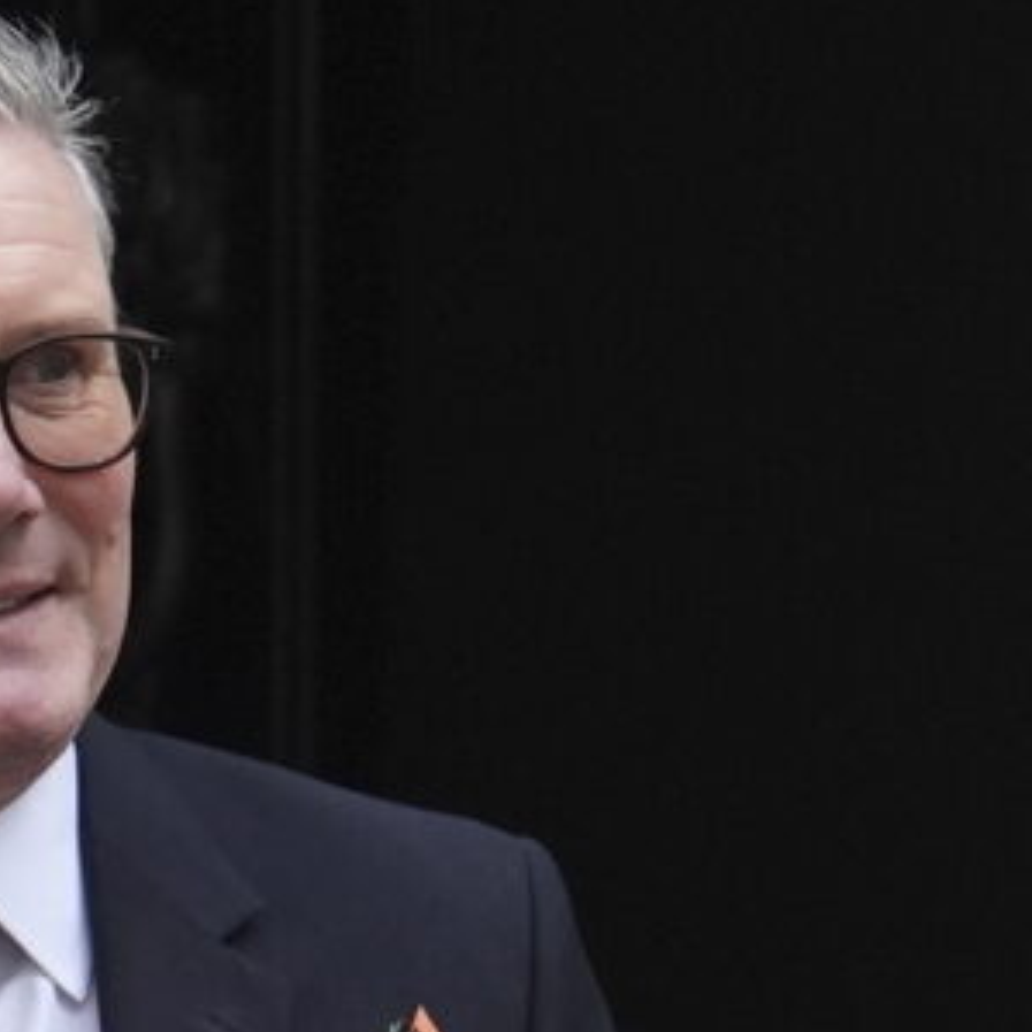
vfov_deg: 4.8
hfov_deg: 4.8
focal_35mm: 367
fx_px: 12379
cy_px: 642
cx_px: 102
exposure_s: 1/1600
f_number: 2.8
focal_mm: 200
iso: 2000
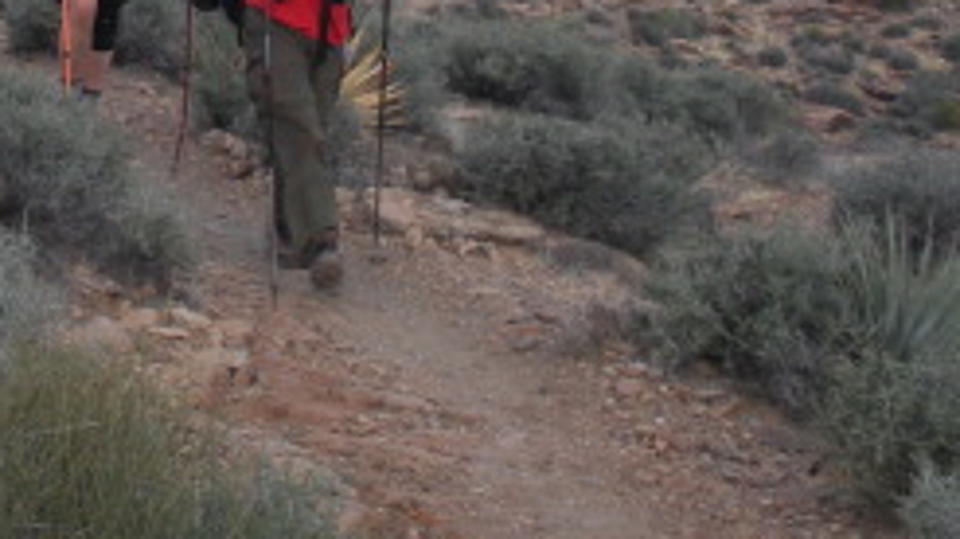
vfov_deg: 11.5
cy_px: -211
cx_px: 226
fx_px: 2595
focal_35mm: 102
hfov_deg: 20.8
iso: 66
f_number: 3.5
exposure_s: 1/59.6
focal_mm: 6.3
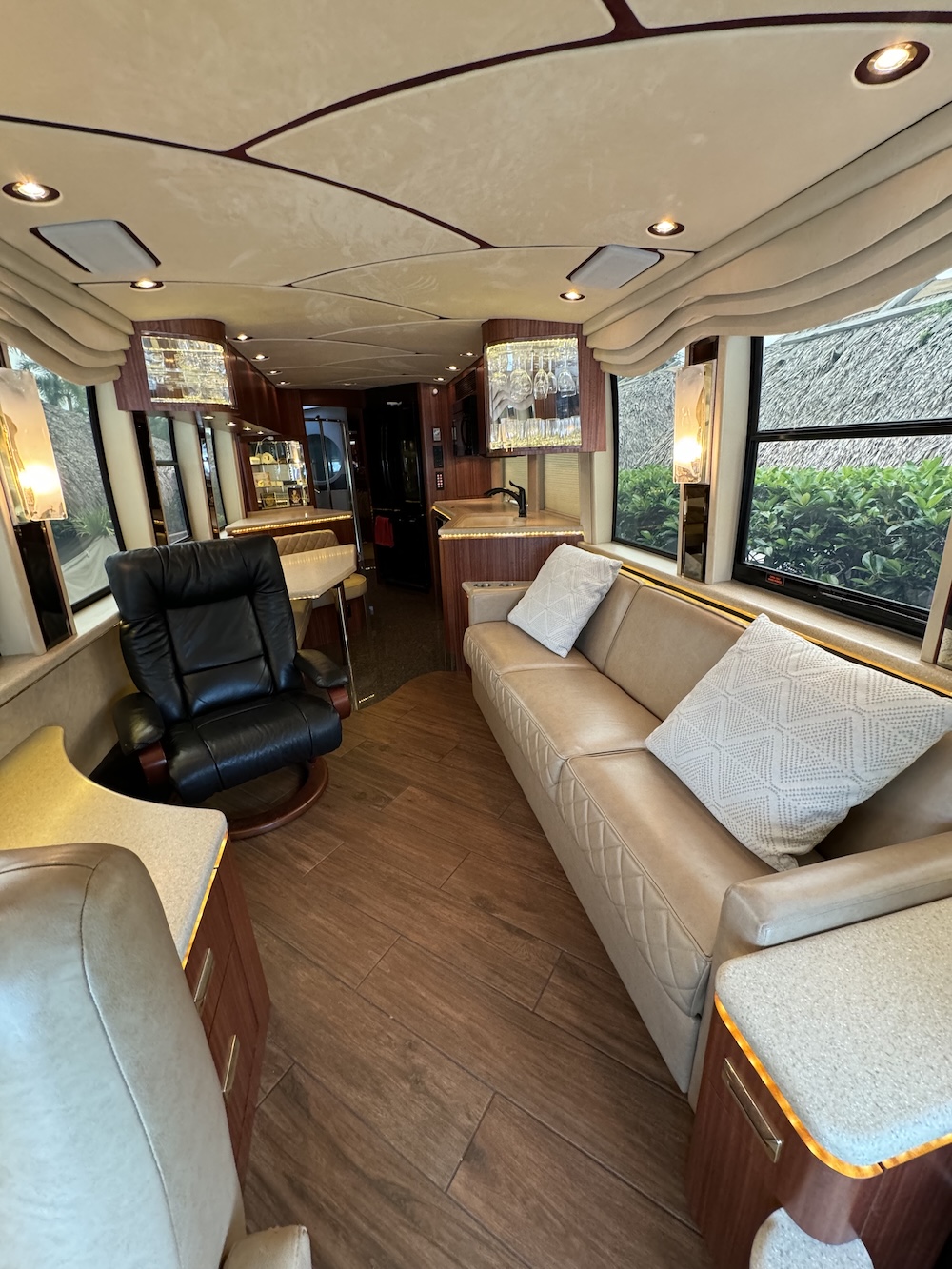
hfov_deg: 85.7
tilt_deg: -18.2
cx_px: 476
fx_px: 513
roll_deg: +1.9
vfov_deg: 102.1
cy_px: 634
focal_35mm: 14
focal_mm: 2.22
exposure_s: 1/60
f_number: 2.2
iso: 320
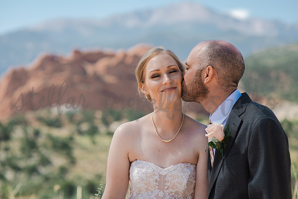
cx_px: 149
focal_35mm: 85
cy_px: 100
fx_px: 703
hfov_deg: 23.9
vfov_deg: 16.1
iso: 100
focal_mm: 85
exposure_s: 1/500
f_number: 3.2
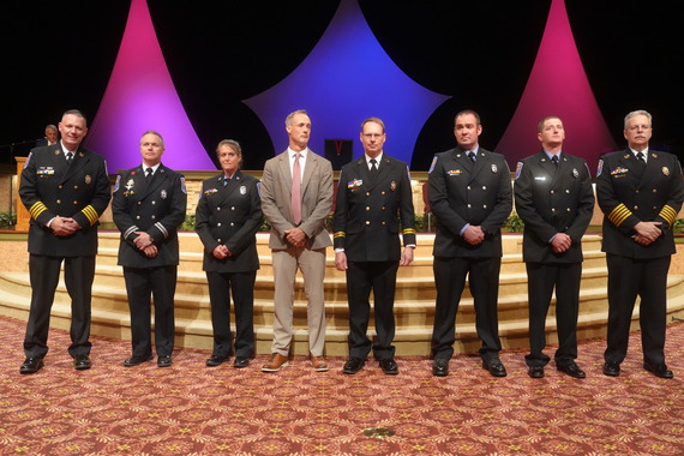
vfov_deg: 42.3
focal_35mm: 31
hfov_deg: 60.3
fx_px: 589
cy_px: 228
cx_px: 342
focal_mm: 31
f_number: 4
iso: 6400
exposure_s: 1/160
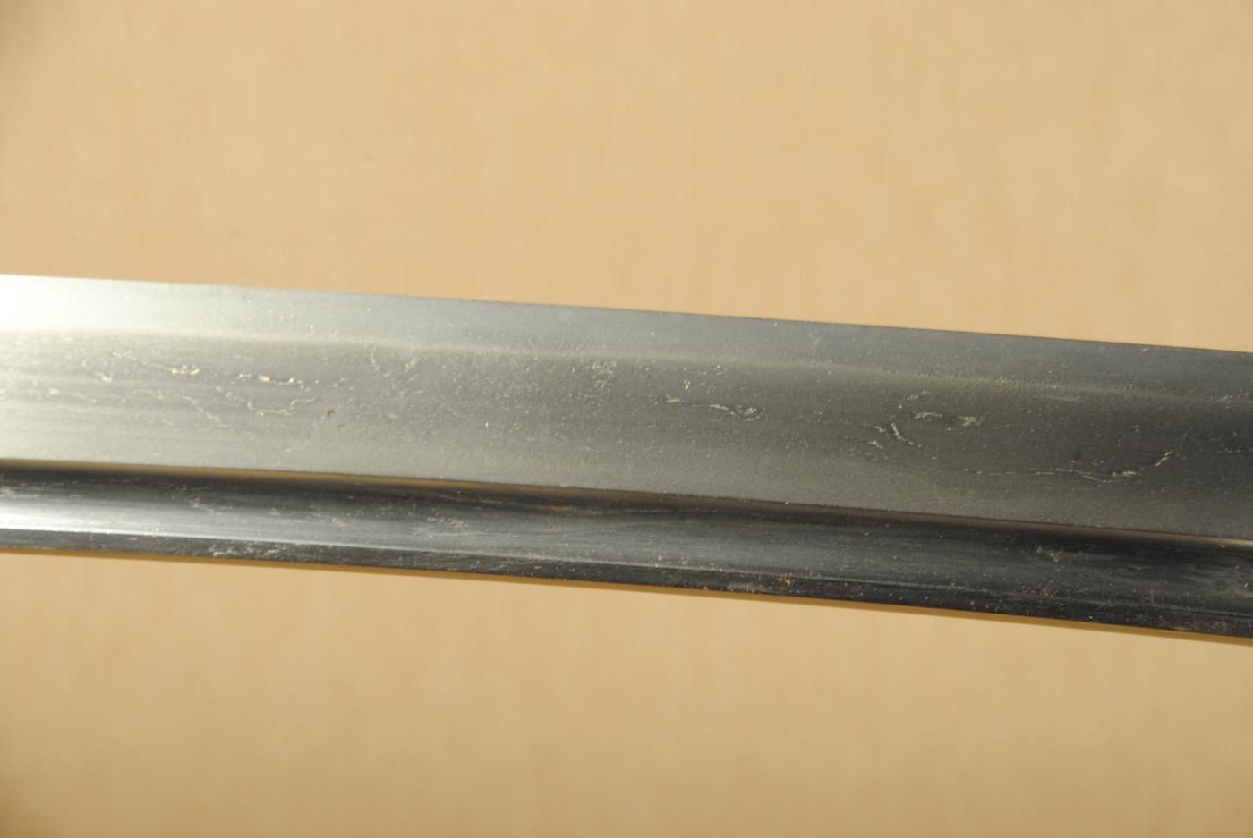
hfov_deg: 10.1
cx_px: 626
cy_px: 419
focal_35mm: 202
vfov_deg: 6.8
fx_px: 7056
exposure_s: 1/2
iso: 400
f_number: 11
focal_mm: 135
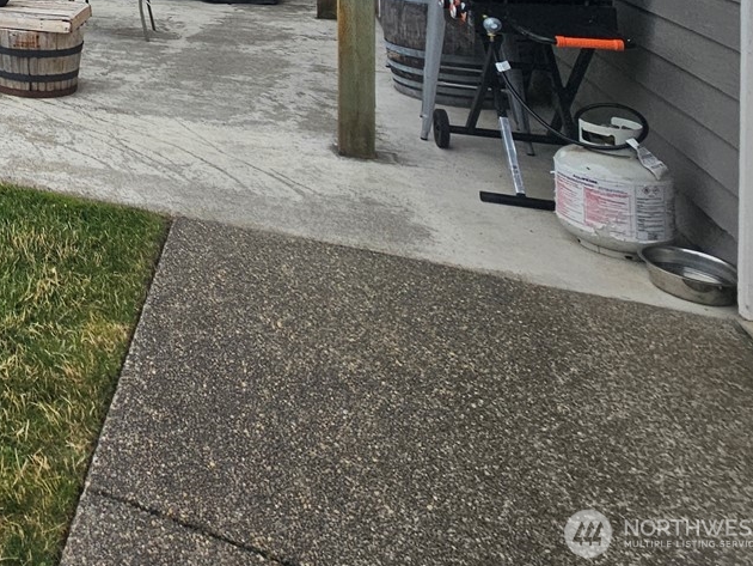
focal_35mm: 33
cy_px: -128
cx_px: -157
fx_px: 718
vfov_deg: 33.9
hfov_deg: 39.4
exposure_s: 1/1619
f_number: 2.2
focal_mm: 2.2
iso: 50
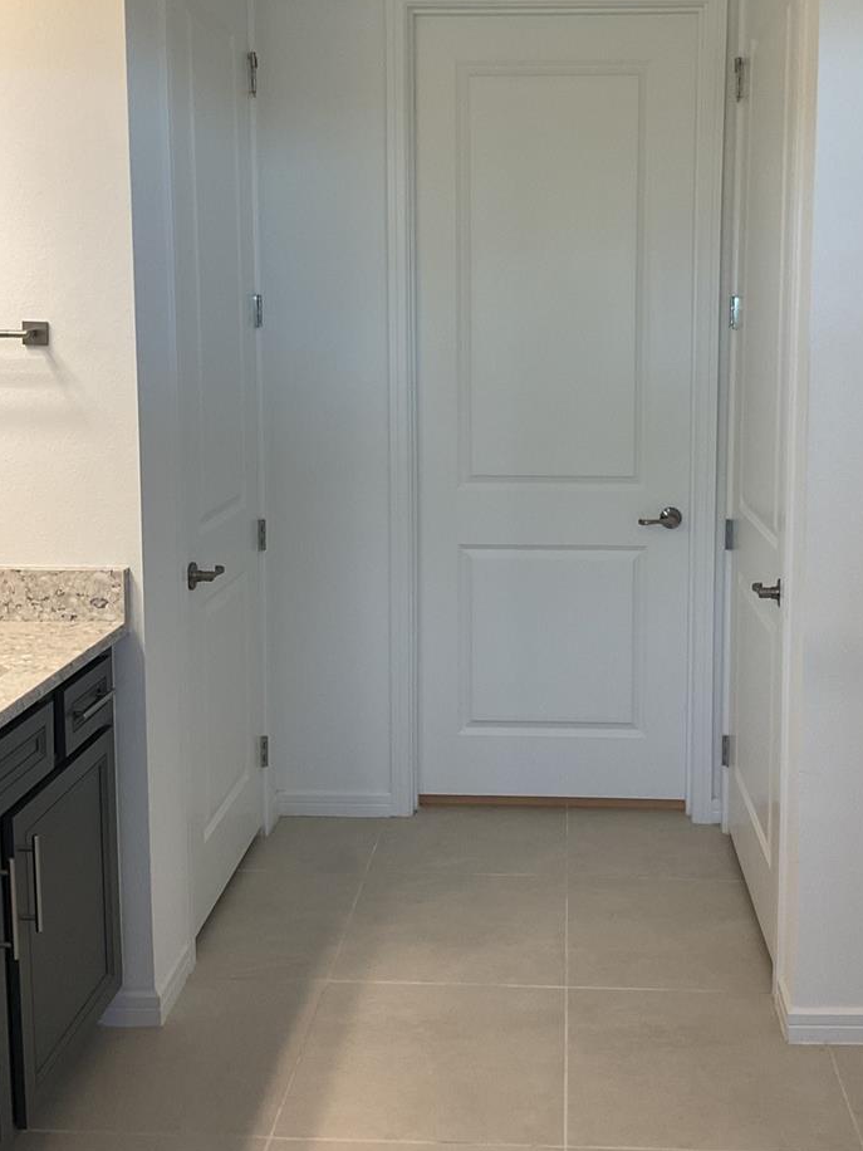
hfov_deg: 37.6
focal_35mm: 38
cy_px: 441
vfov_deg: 48.6
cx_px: 520
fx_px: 1263
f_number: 1.8
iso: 64
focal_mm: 3
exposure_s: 1/120
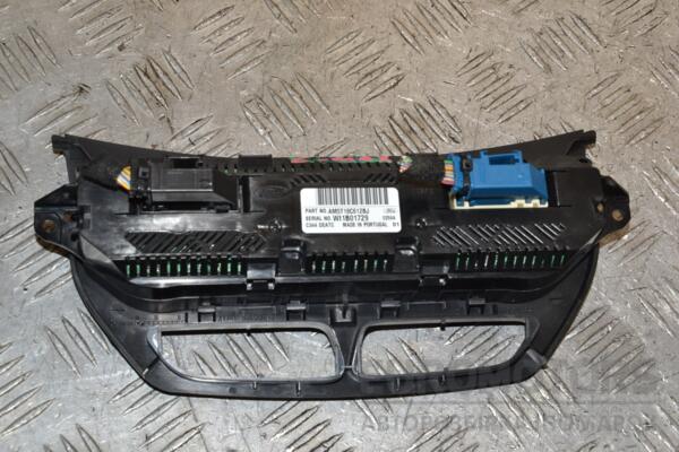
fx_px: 1358
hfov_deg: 28.1
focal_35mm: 72
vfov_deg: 18.9
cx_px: 340
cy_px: 226
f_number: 10
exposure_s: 1/200
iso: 800
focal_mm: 48
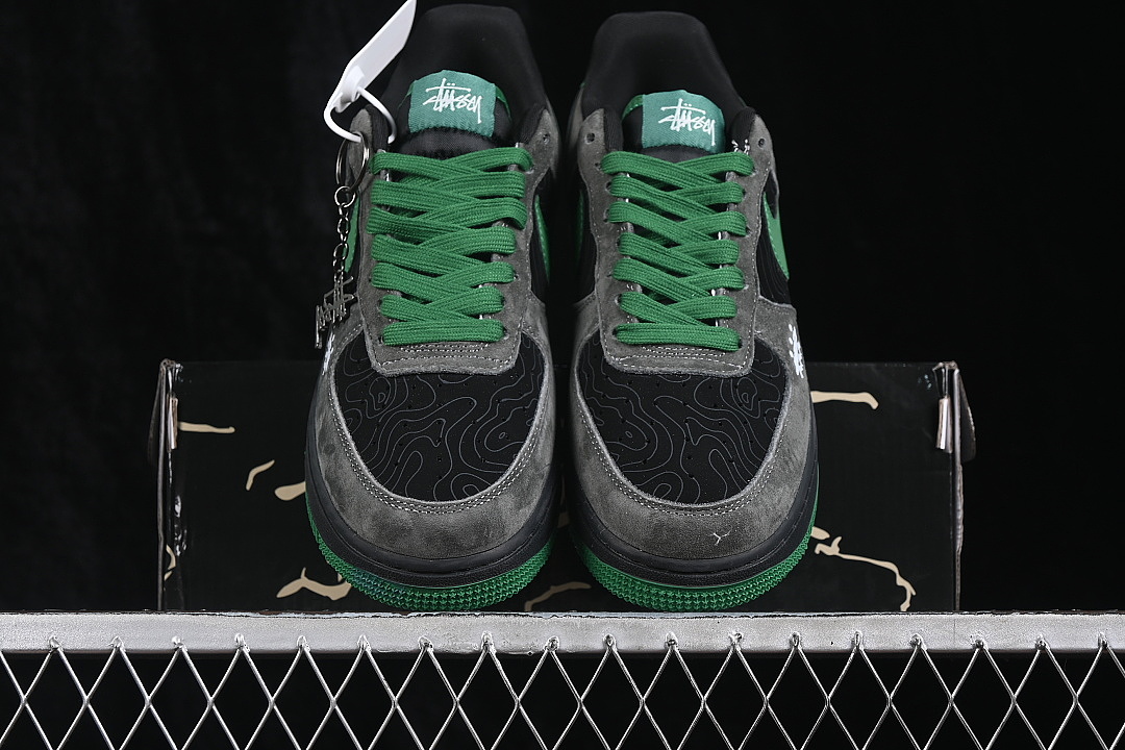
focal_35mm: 75
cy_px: 375
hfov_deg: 27.0
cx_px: 562
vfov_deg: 18.2
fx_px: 2344
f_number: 6.3
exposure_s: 1/60
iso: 160
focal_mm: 50
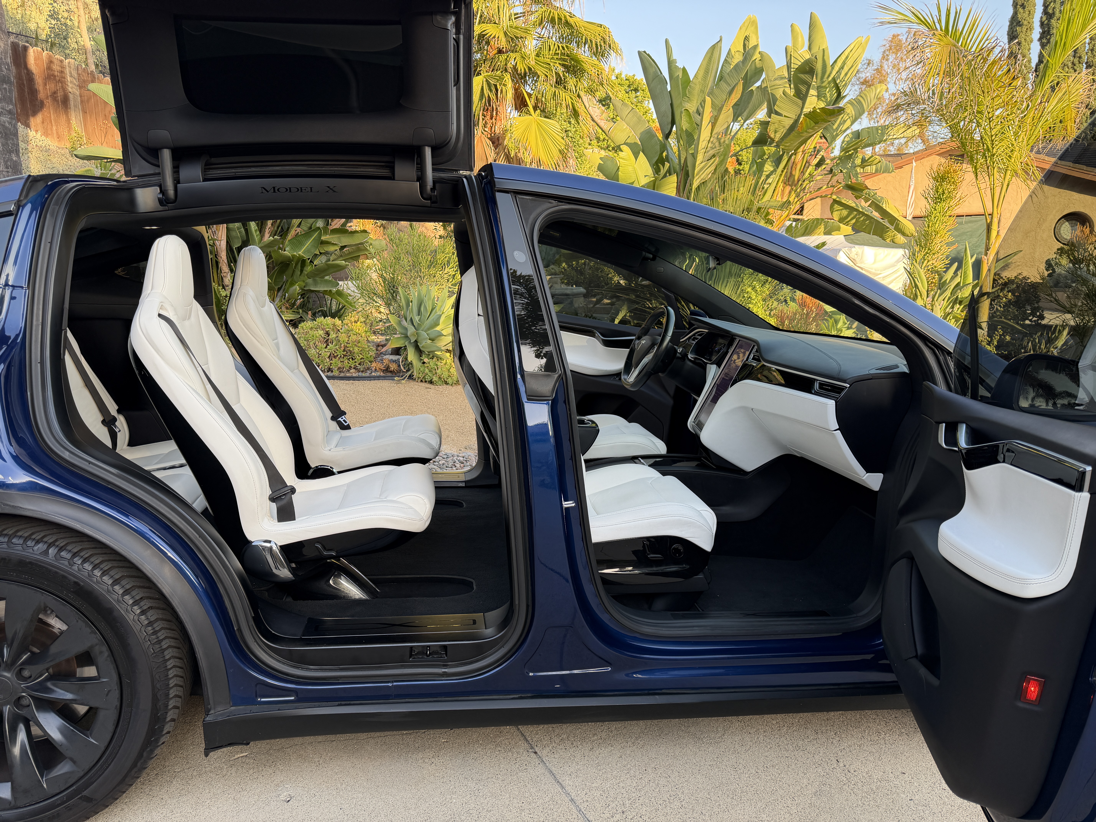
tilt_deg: -10.4
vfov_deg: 56.8
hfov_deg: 71.6
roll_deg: +0.5
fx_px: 760
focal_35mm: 24
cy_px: 411
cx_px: 548
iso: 64
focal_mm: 6.76
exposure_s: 1/243
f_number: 1.78
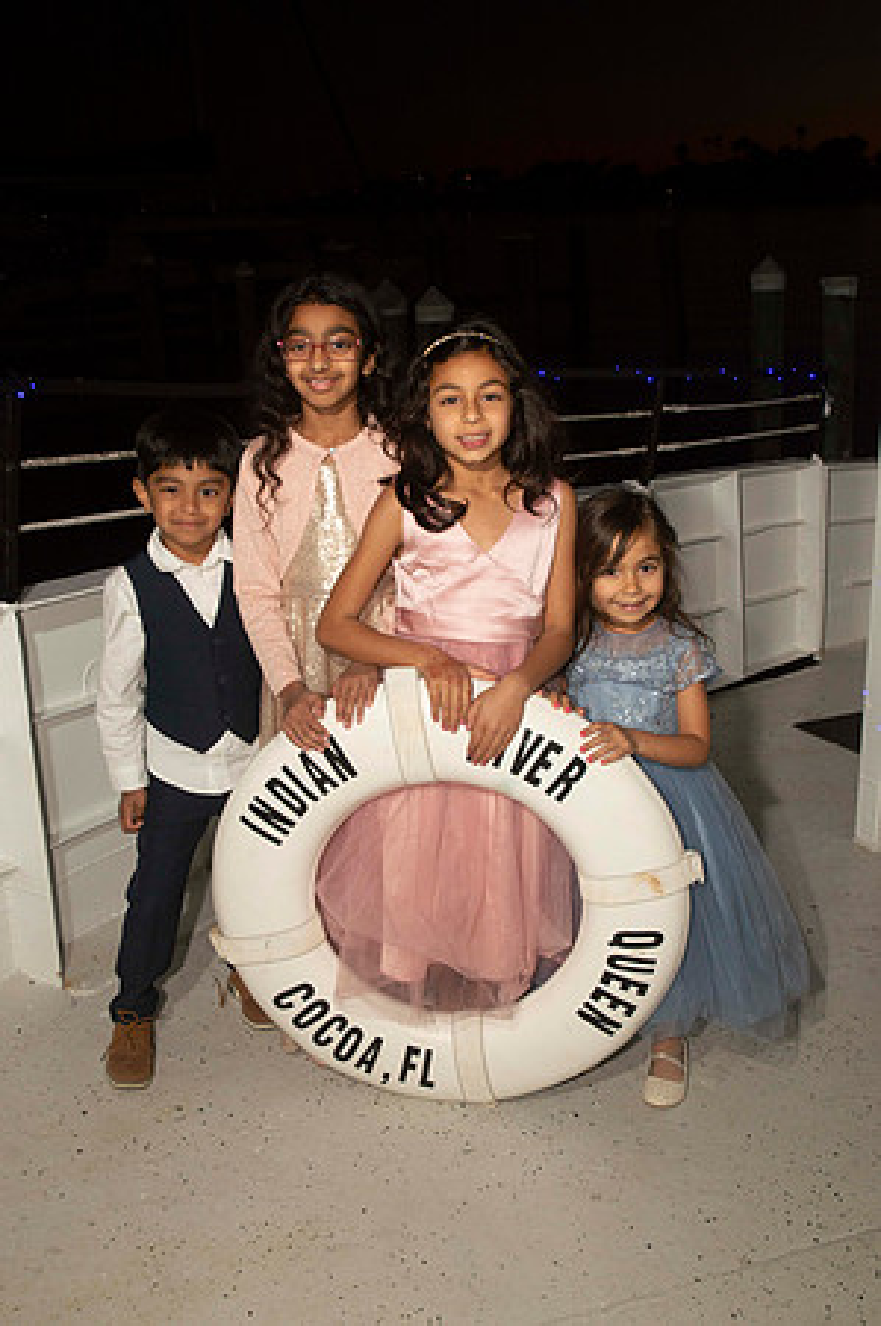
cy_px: 663
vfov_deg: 53.2
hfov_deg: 36.8
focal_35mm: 36
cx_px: 440
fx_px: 1324
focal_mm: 24
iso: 400
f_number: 8
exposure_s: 1/60
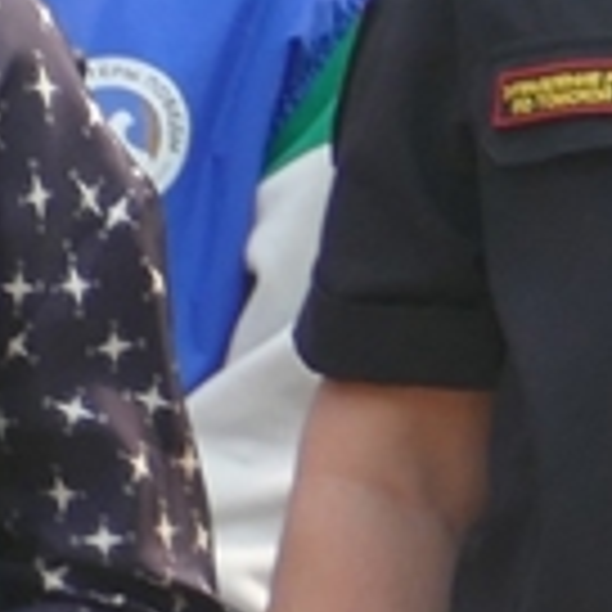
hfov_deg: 0.5
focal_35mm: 3737
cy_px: -176
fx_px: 74749
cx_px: 1386
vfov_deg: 0.5
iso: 125
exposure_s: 1/500
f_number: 4
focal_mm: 146
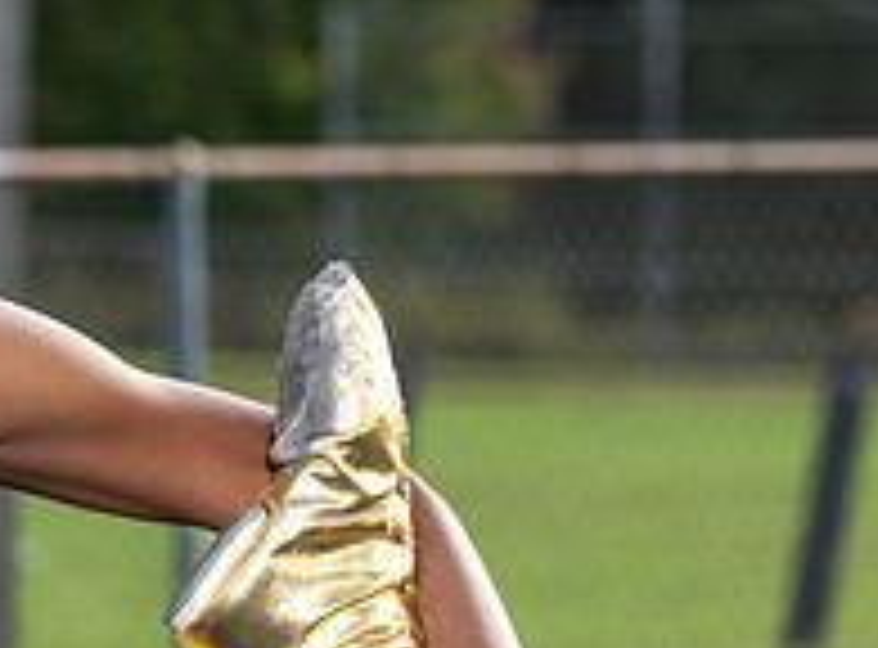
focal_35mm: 599
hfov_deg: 3.3
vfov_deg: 2.5
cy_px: 482
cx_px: -96
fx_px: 15109
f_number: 6.3
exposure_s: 1/250
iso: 40
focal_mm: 145
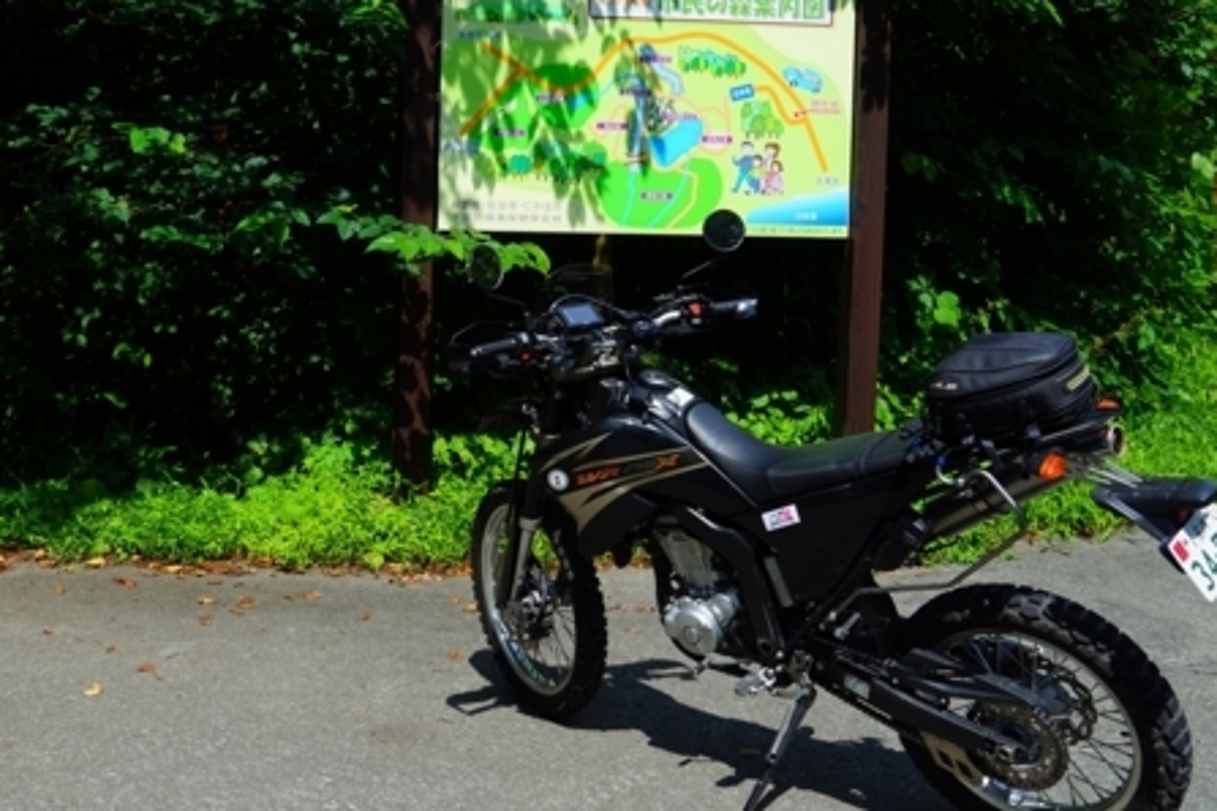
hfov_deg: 44.5
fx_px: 1454
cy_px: 335
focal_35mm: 43
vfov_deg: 31.1
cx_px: 373
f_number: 11
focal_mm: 24
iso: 100
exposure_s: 1/125
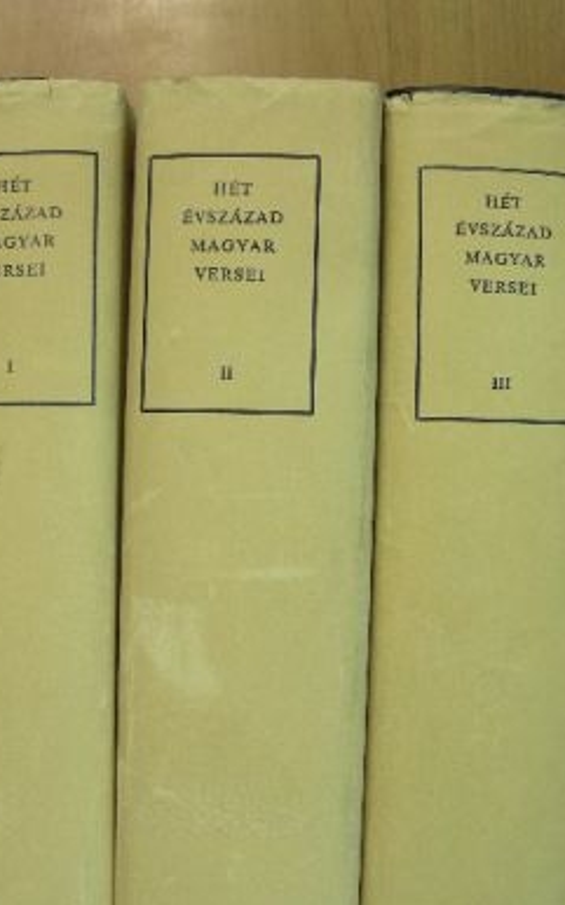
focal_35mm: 51
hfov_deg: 25.3
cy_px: 489
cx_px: 251
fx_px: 1257
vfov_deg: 39.6
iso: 146
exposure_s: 1/30
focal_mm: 6.8
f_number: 3.5
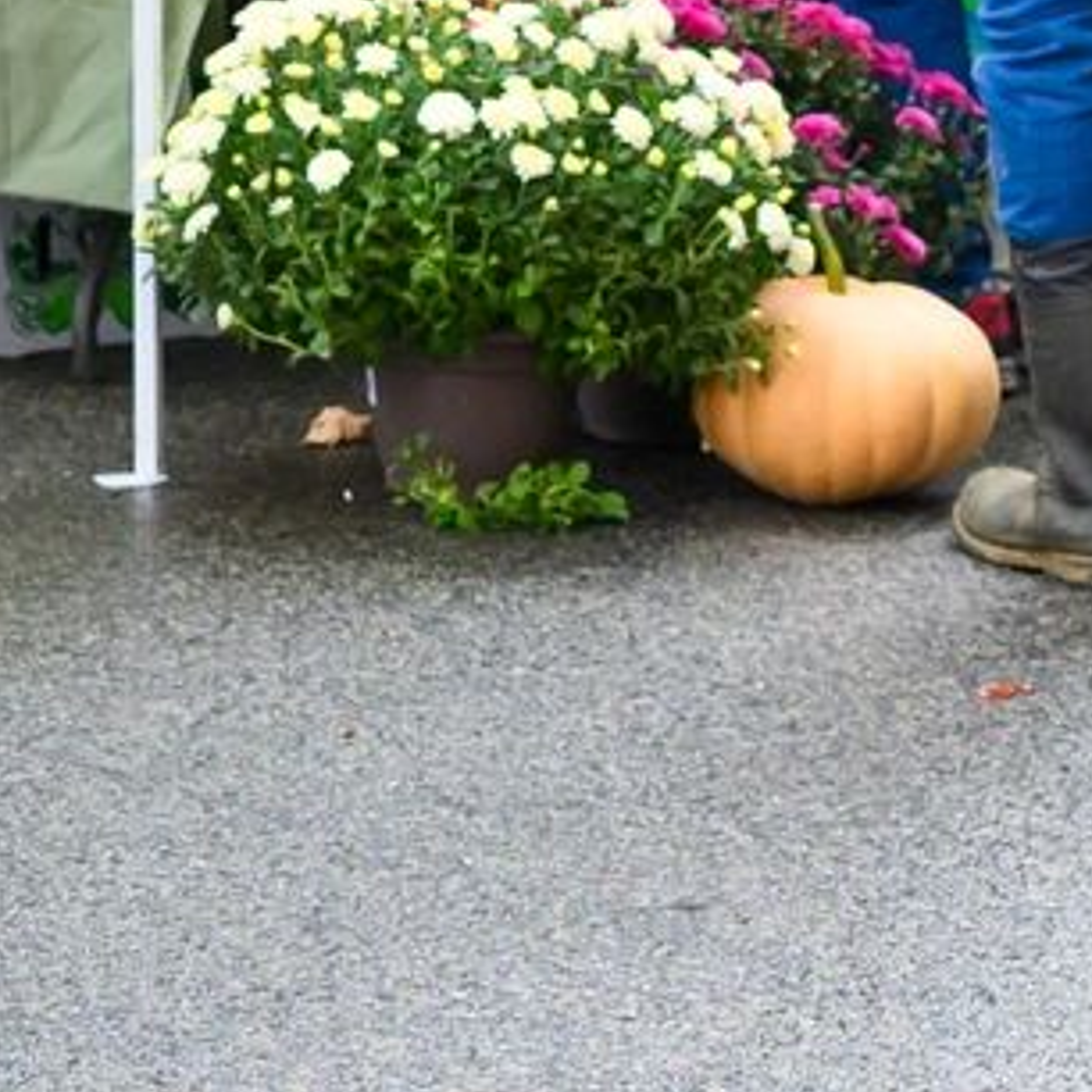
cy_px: -997
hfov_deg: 7.0
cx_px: 1238
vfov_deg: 6.8
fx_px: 8887
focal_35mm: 249
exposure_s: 1/500
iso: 1000
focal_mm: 35
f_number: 2
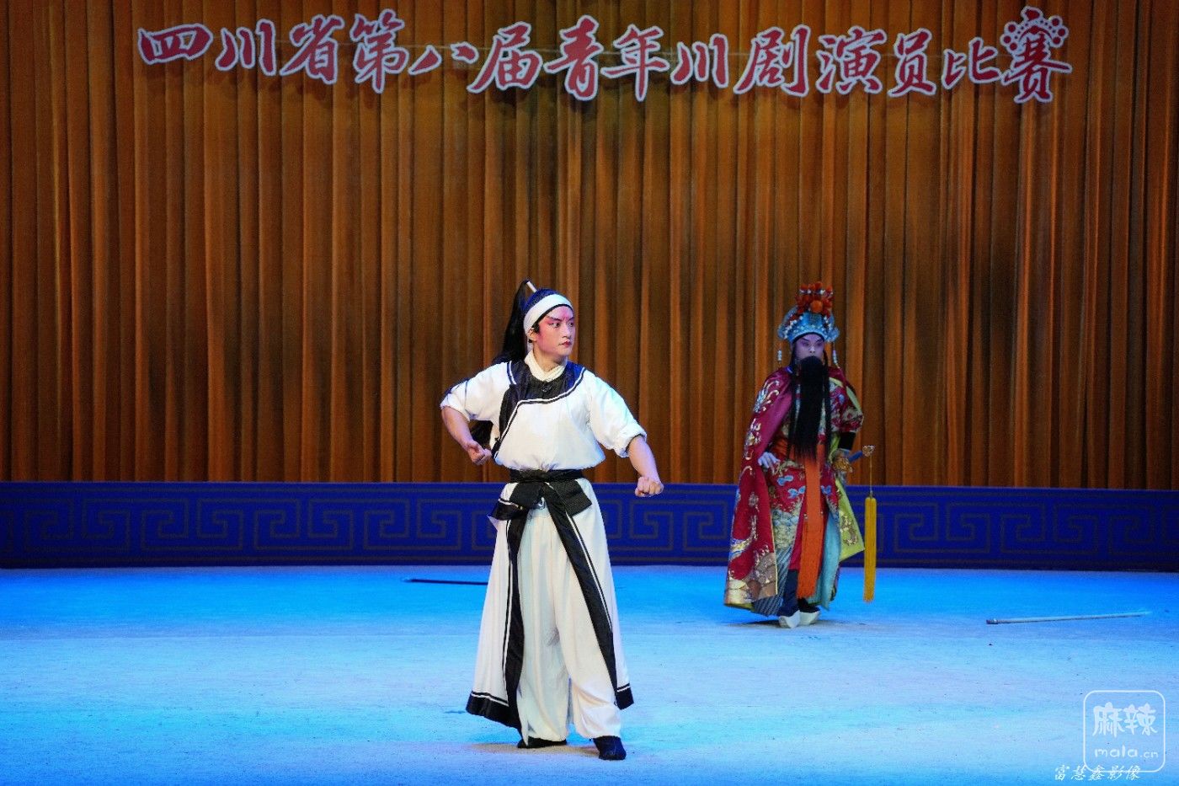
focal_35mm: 102
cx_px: 590
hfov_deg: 20.0
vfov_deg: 13.4
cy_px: 393
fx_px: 3340
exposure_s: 1/125
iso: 400
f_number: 5.6
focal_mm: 102
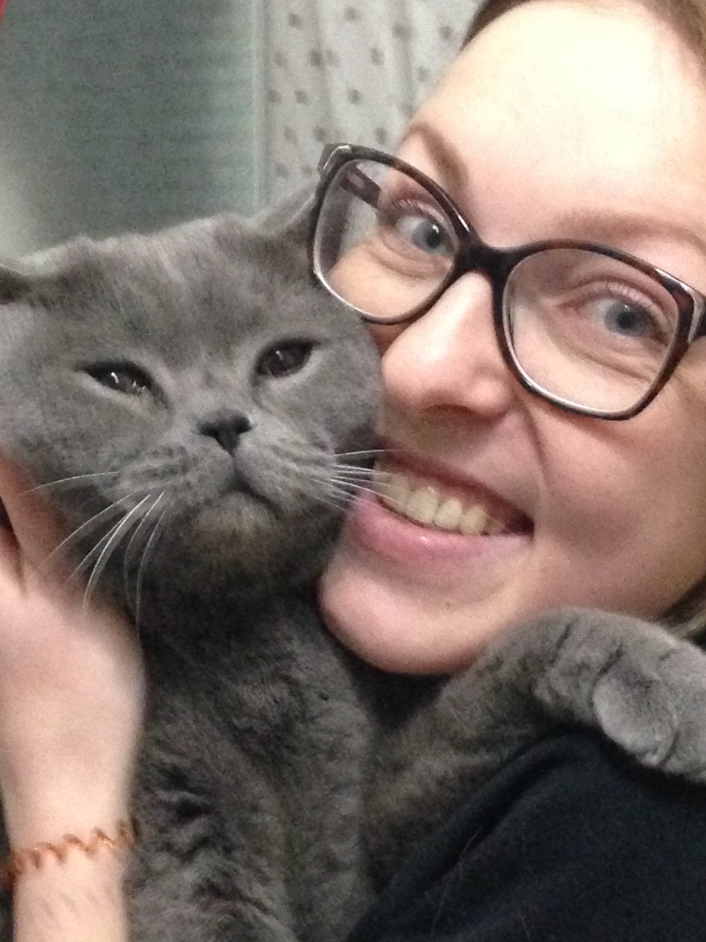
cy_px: 699
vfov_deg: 21.1
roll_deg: -0.3
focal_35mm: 92
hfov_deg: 16.1
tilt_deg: -10.6
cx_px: 412
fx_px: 2502
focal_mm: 4.12
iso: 500
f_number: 2.4
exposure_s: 1/15
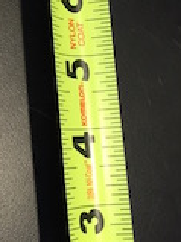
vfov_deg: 26.6
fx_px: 510
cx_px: -32
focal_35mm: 73
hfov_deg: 19.1
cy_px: 85
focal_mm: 4.15
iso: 100
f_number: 2.2
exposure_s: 1/30
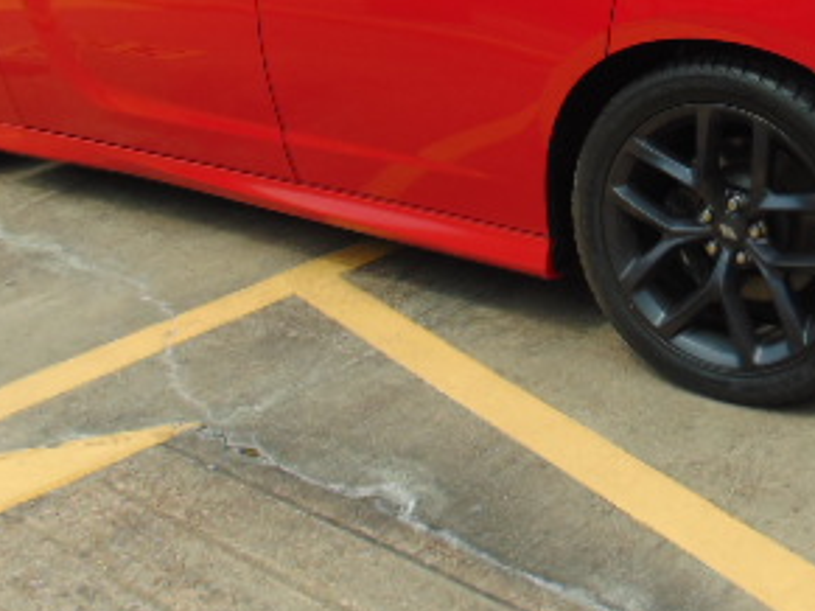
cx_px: 611
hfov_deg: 34.2
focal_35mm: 55
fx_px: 1294
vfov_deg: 25.7
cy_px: 67
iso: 80
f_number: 7.7
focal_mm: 4.5
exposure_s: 1/250
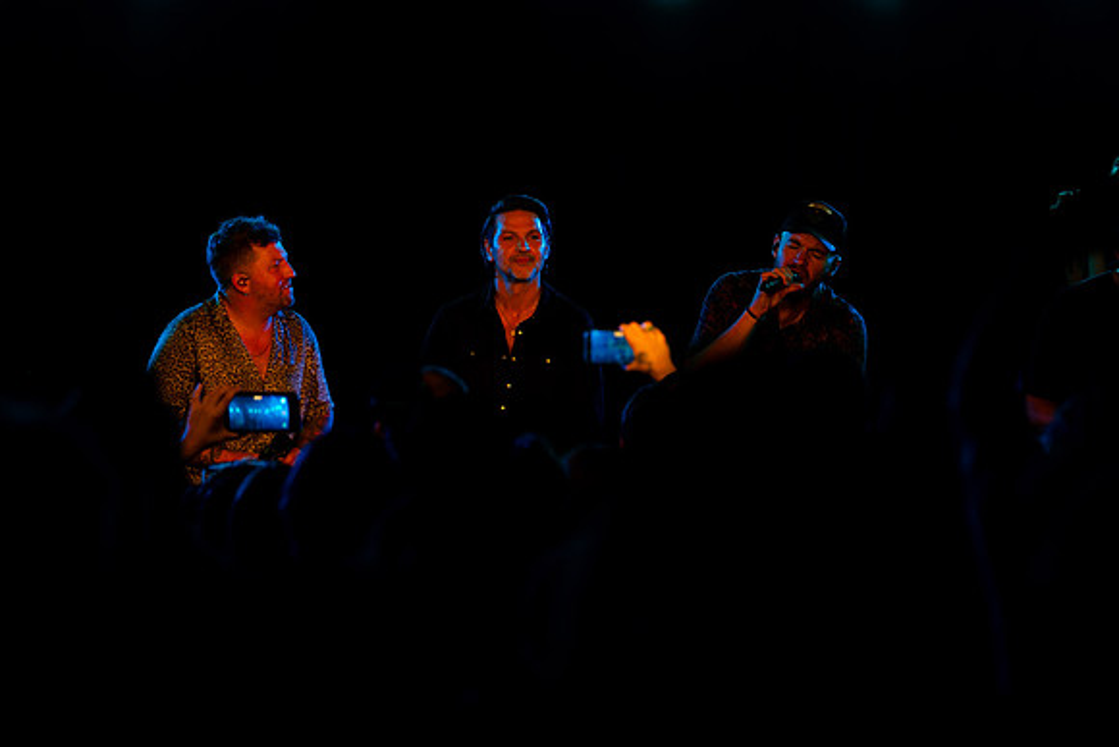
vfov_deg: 7.4
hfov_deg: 11.1
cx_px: 560
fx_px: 5746
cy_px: 374
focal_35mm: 185
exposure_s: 1/250
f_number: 3.5
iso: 640
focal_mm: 180
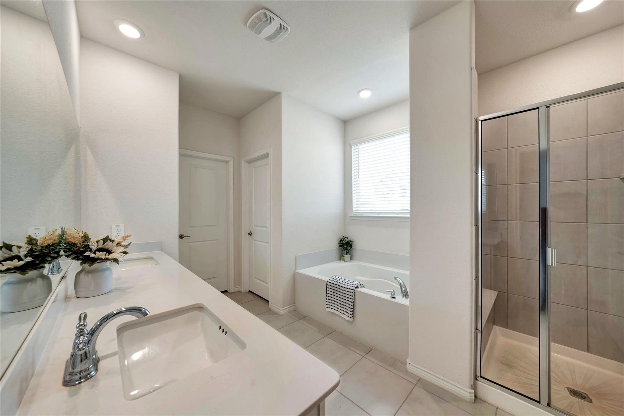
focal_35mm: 12
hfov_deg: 112.6
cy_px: 208
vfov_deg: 90.0
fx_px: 208
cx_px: 312
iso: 100
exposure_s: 1/2
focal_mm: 12
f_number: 11
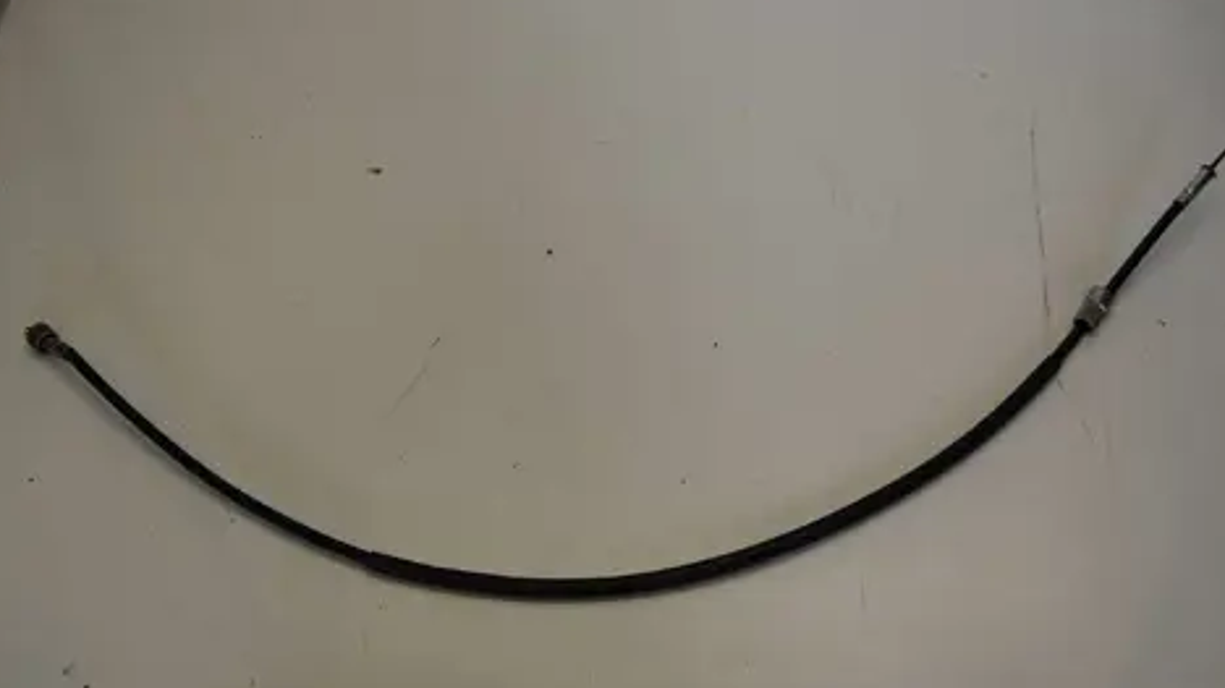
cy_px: 337
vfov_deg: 23.5
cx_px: 627
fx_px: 1656
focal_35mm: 51
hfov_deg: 40.6
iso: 320
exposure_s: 1/125
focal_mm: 28
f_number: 5.6
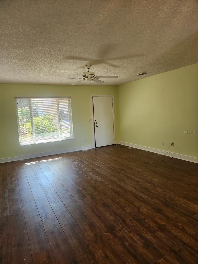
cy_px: 132
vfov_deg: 73.9
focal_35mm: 23
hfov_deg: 58.9
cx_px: 99
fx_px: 175
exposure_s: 1/120
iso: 100
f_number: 1.8
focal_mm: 5.4
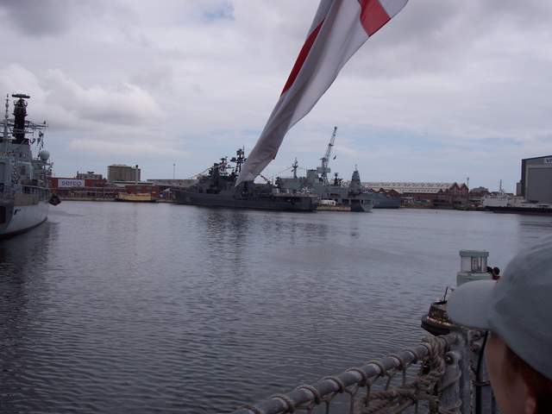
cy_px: 207
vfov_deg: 37.7
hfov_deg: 49.0
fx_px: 606
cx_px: 276
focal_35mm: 38
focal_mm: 8
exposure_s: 1/1000
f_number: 4.8
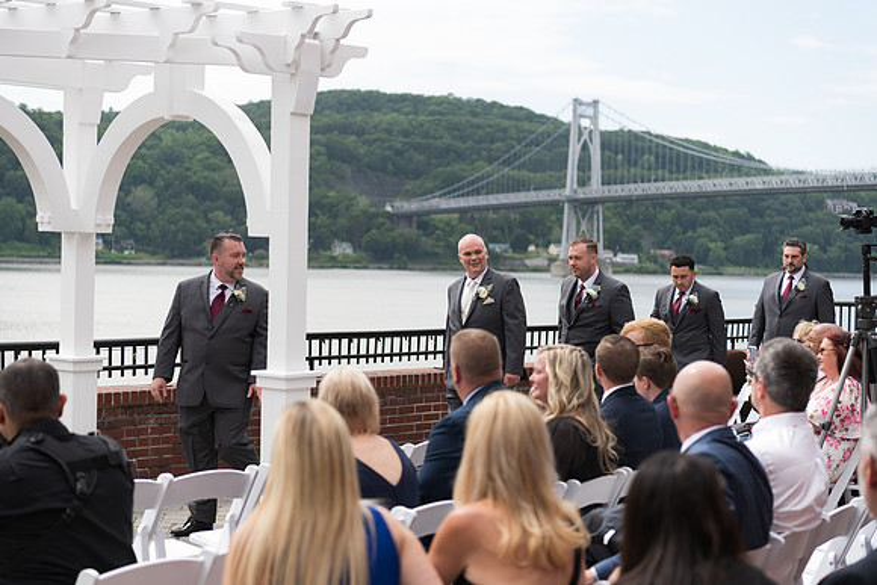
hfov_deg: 28.8
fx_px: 1706
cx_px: 438
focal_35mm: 70
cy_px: 292
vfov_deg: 19.5
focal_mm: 70
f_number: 2.8
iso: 64
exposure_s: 1/1600
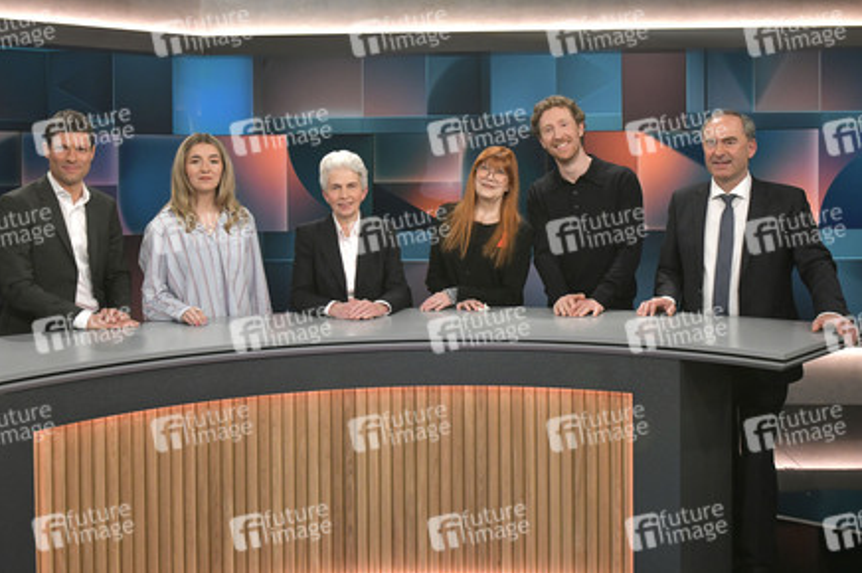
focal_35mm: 30
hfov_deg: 62.0
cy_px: 281
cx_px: 426
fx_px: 718
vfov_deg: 43.5
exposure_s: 1/200
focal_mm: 29
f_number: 5.6
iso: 2500
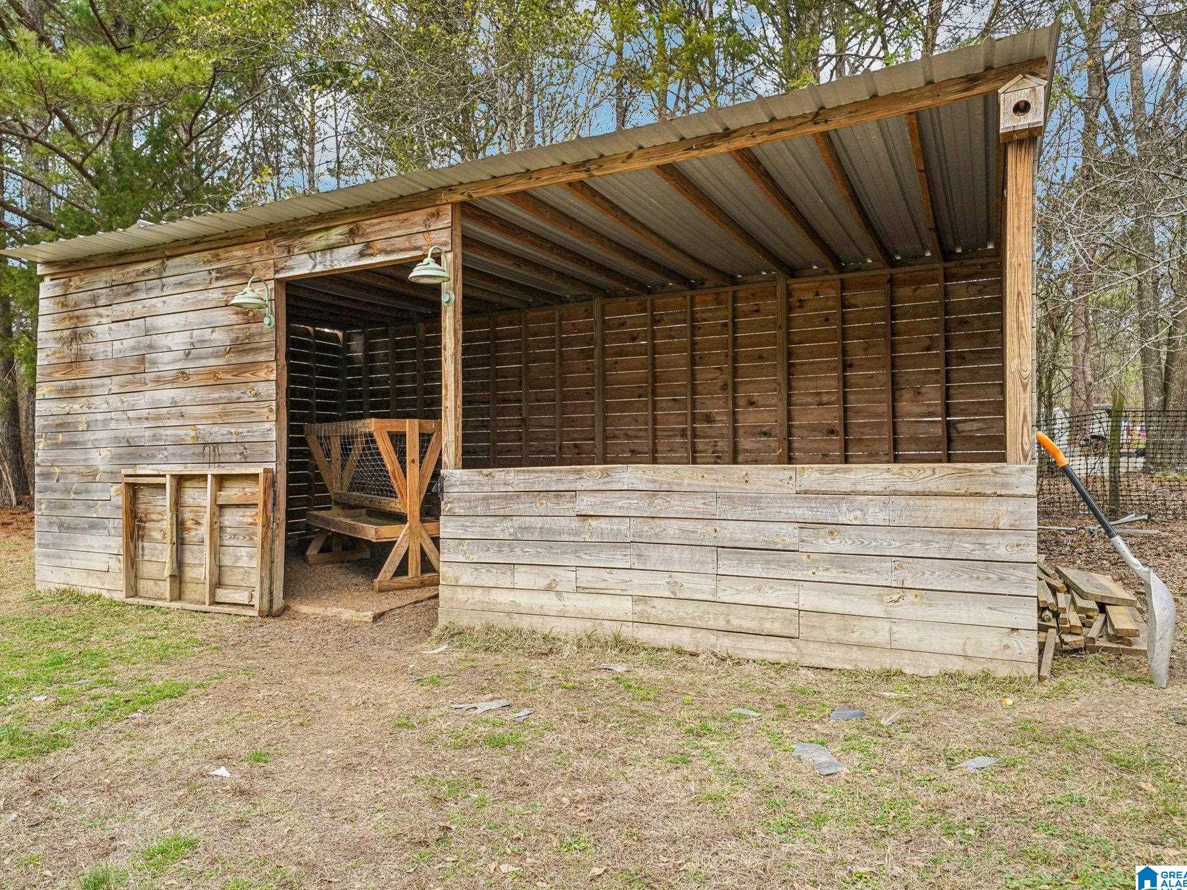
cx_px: 541
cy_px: 447
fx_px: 823
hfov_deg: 71.4
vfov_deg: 56.8
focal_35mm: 24
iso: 400
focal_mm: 22
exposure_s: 1/125
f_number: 8
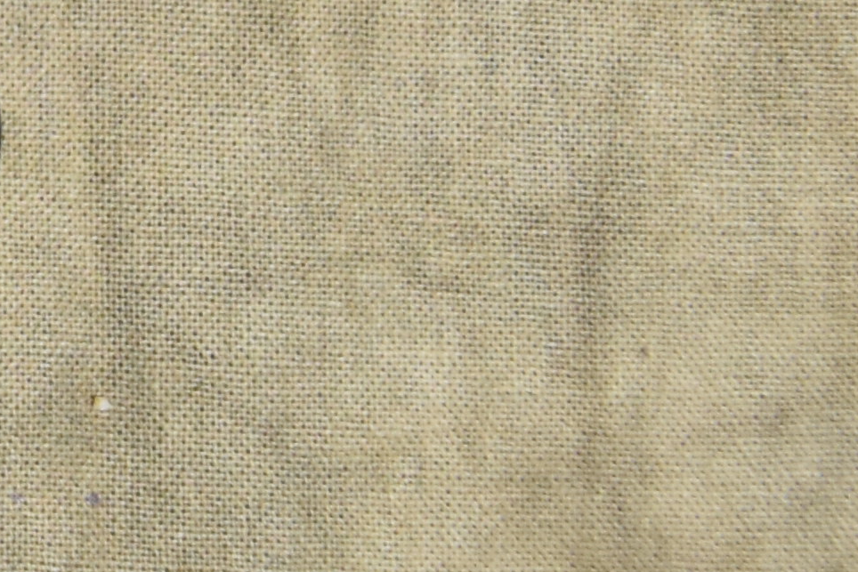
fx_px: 4004
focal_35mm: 168
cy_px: -847
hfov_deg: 10.0
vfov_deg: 7.6
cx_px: -1491
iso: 800
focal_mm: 18
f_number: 3.5
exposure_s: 1/200
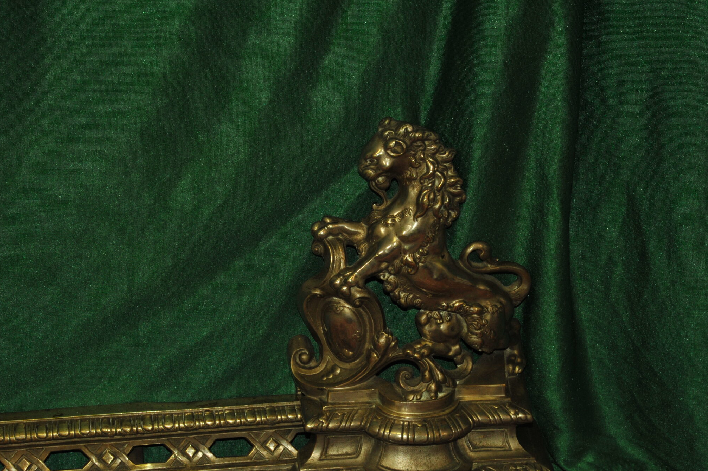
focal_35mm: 89
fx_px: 1749
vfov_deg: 15.3
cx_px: 307
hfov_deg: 22.9
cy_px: 294
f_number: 11
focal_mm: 70
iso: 1250
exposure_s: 1/60
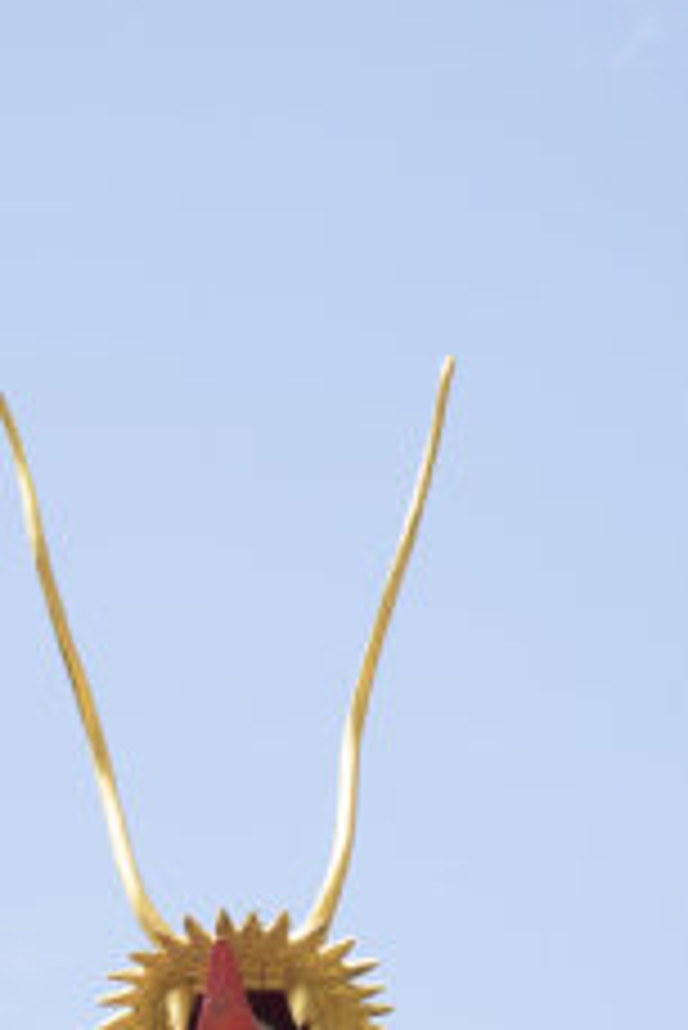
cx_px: 344
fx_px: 4436
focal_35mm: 155
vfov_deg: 12.9
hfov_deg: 8.9
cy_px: 1228
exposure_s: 1/160
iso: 100
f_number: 8
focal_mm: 58
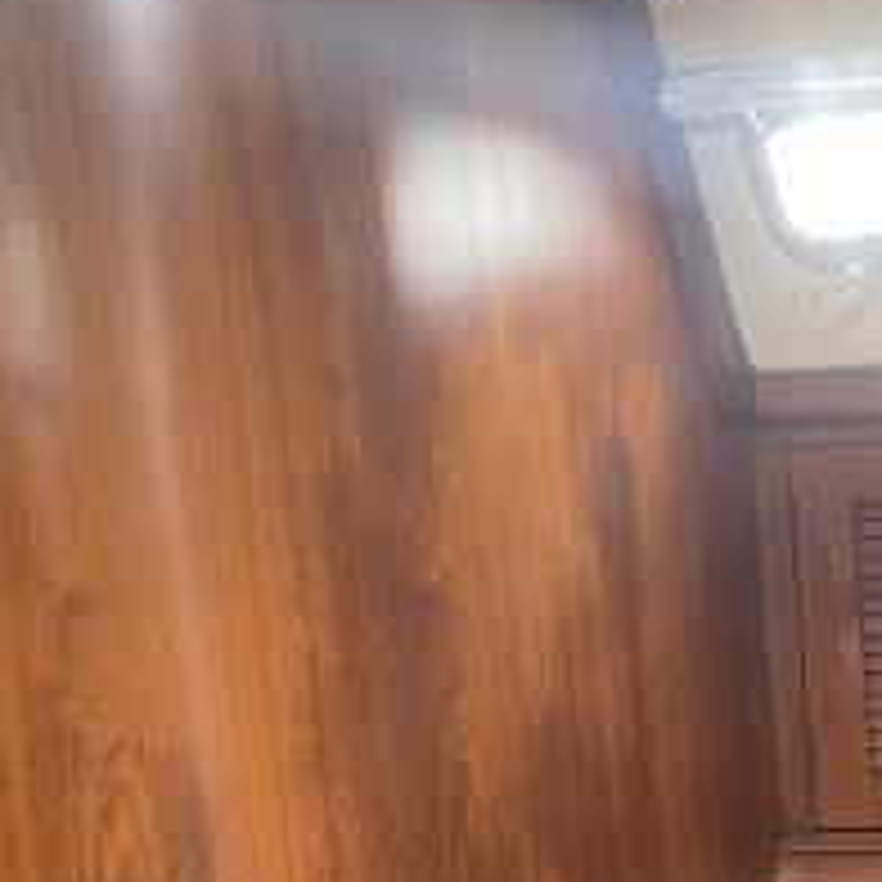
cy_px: 850
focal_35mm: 94
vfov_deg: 18.1
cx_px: 1260
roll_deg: +2.9
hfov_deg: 17.0
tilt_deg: -8.8
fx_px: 2710
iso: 160
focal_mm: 5.1
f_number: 1.6
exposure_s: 1/60
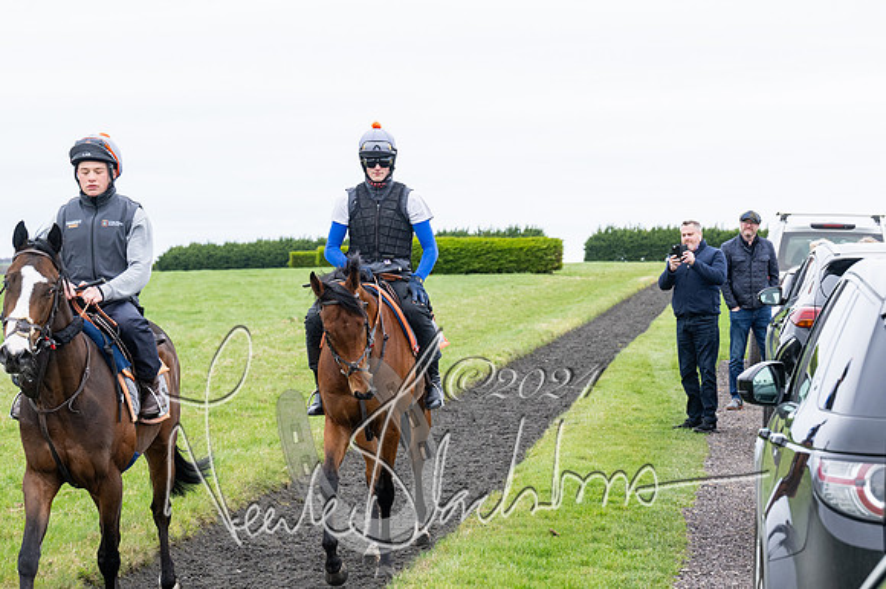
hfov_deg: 19.5
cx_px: 443
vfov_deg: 13.0
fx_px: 2583
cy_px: 294
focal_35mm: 105
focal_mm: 70
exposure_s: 1/800
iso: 500
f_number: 5
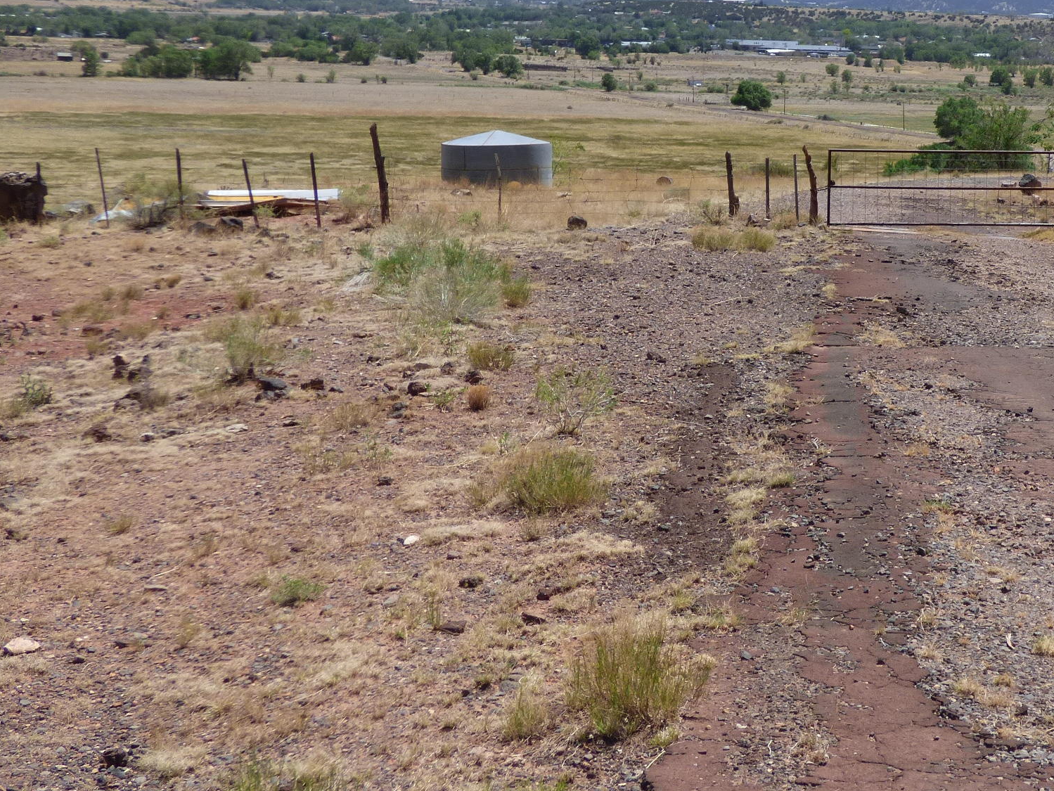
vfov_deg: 20.9
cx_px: 887
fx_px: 2132
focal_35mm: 70
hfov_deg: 27.1
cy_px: 224
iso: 100
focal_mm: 7.07
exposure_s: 1/1300
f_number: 3.6
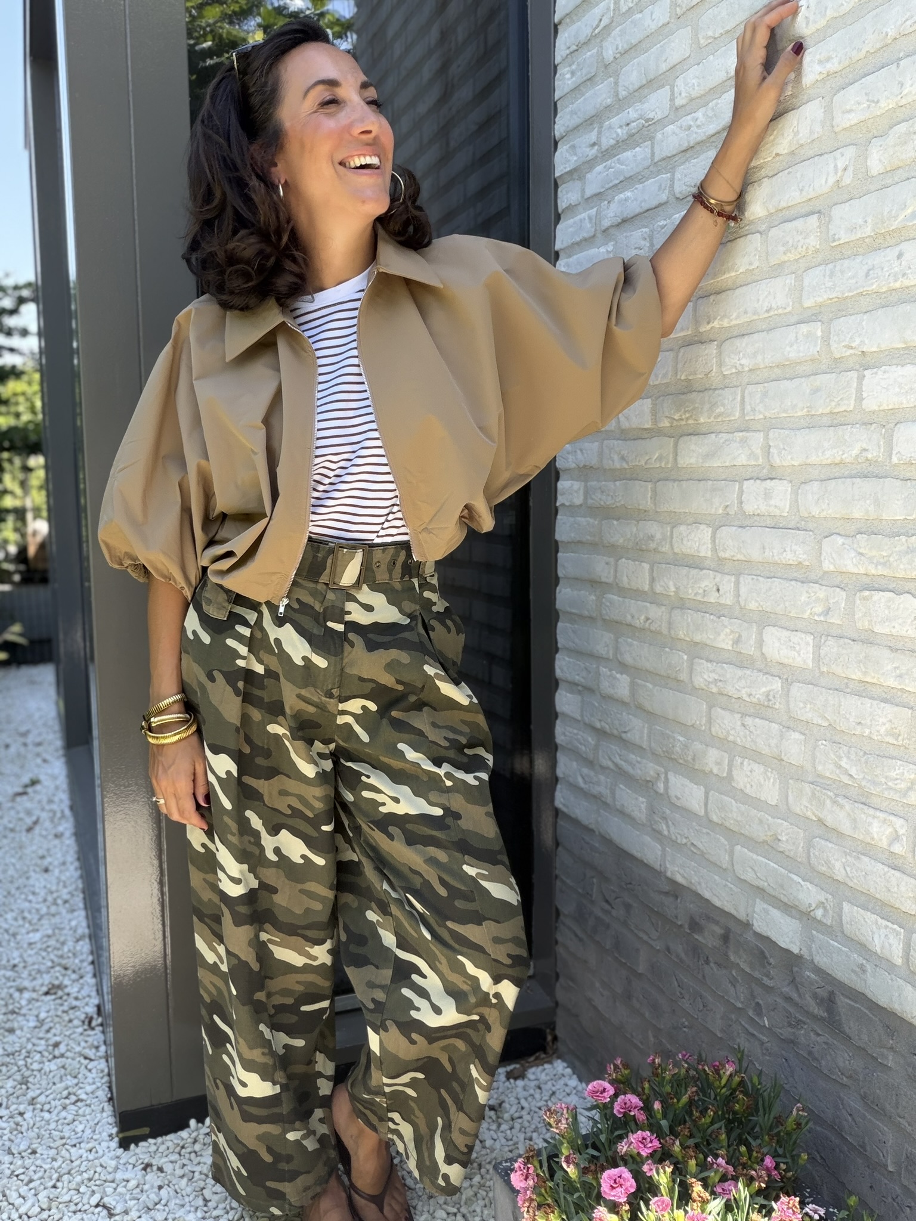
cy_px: 610
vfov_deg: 60.0
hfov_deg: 46.8
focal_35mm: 30
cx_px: 458
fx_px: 1058
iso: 20
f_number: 1.9
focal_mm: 2.71
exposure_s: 1/171
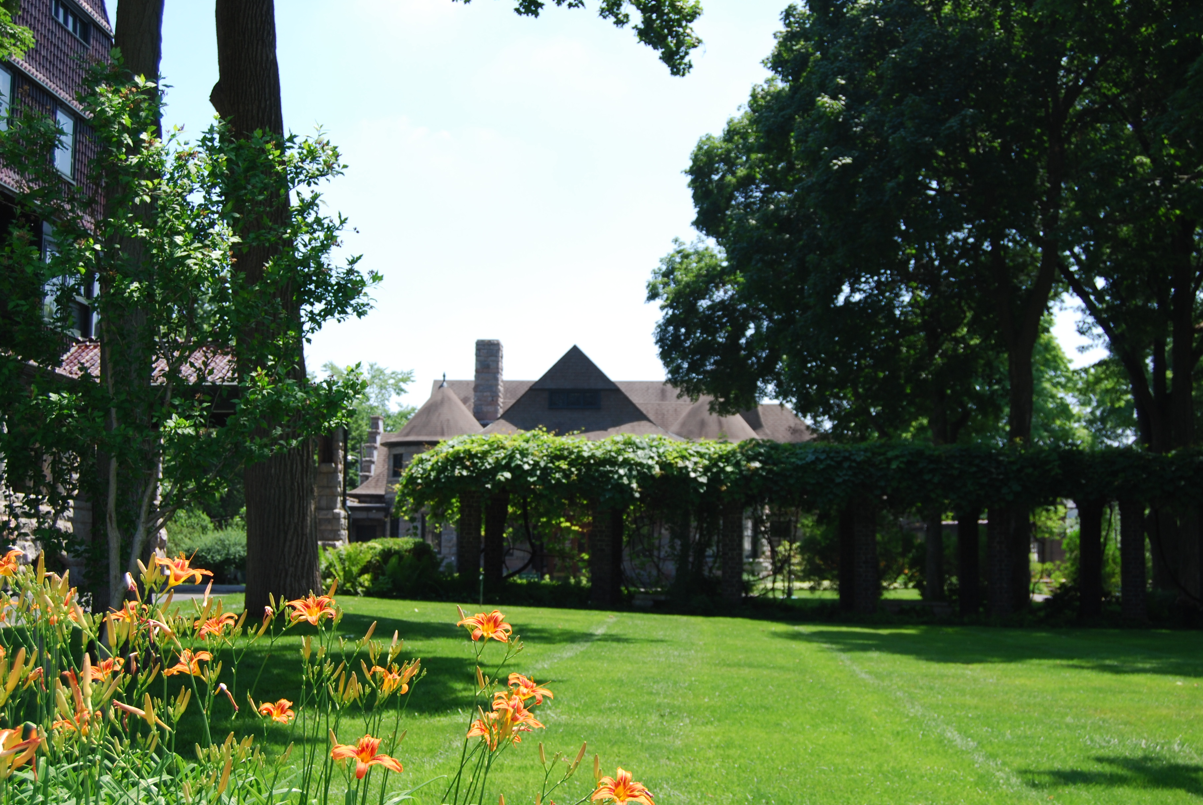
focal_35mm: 48
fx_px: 1606
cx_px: 576
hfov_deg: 41.1
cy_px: 397
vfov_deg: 28.2
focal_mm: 30
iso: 100
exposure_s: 1/200
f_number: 5.6
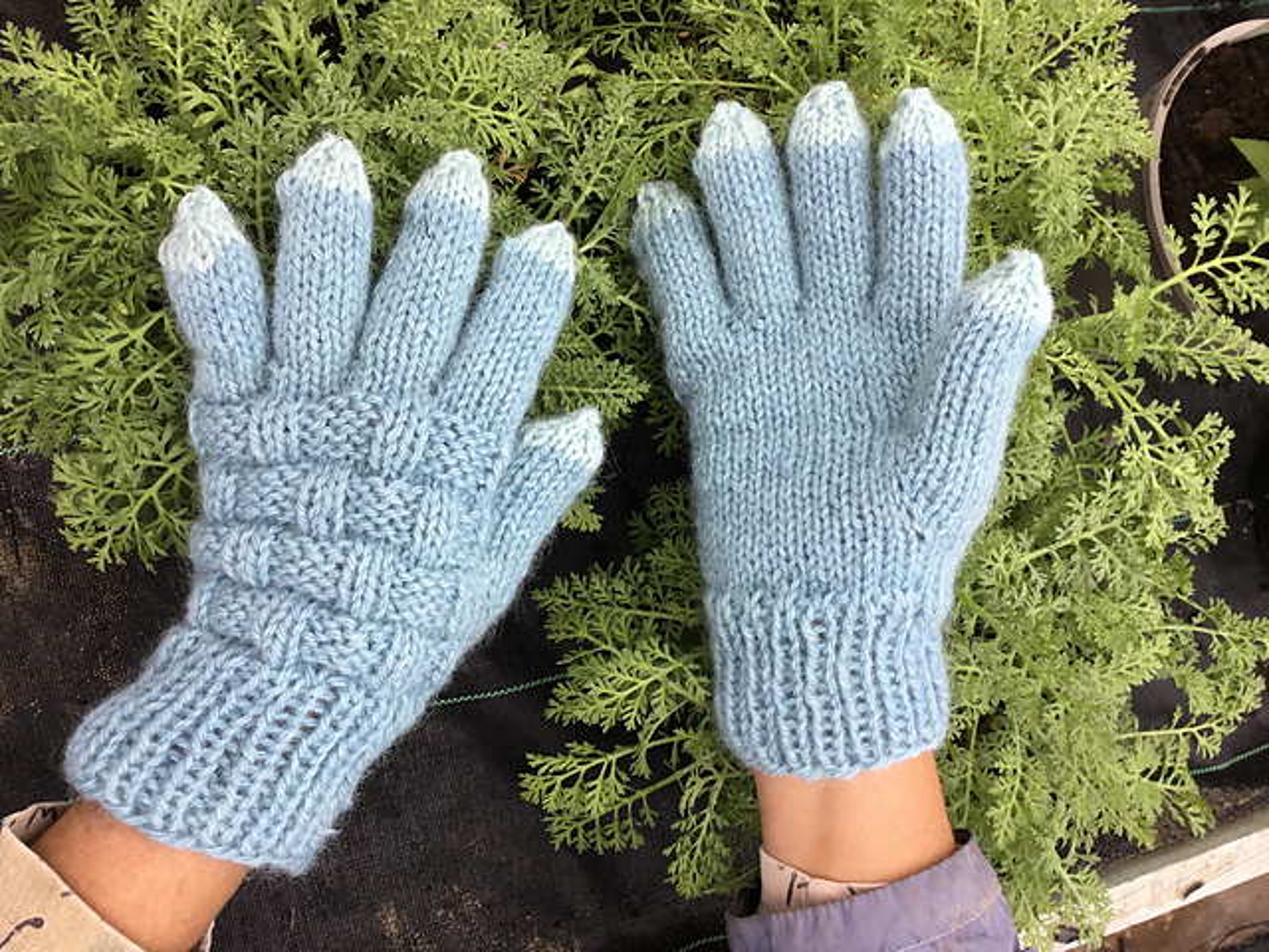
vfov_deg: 45.4
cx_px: 634
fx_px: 1136
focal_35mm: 31
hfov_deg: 58.4
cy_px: 476
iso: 32
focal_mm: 3.3
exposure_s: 1/50
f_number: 2.4
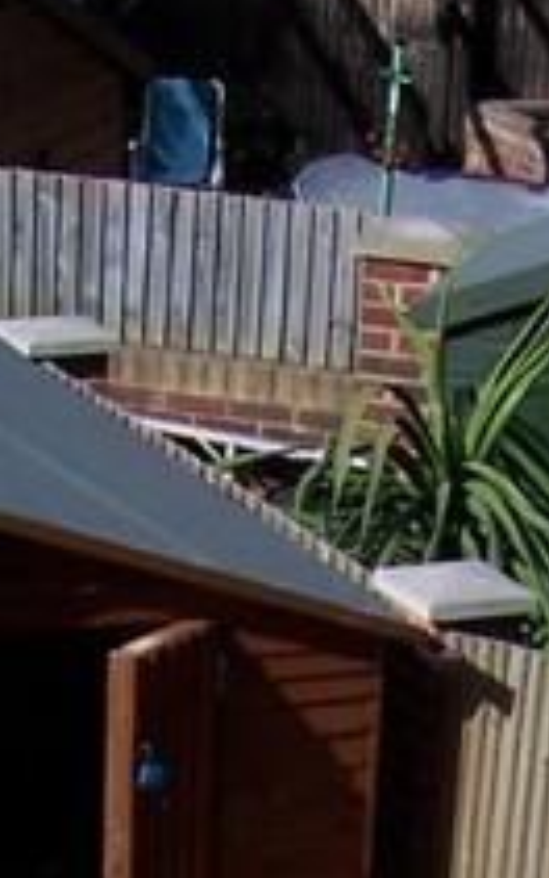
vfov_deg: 13.0
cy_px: 1615
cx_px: 378
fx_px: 3469
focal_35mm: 145
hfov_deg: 9.0
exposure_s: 1/750
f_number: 4.8
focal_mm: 6
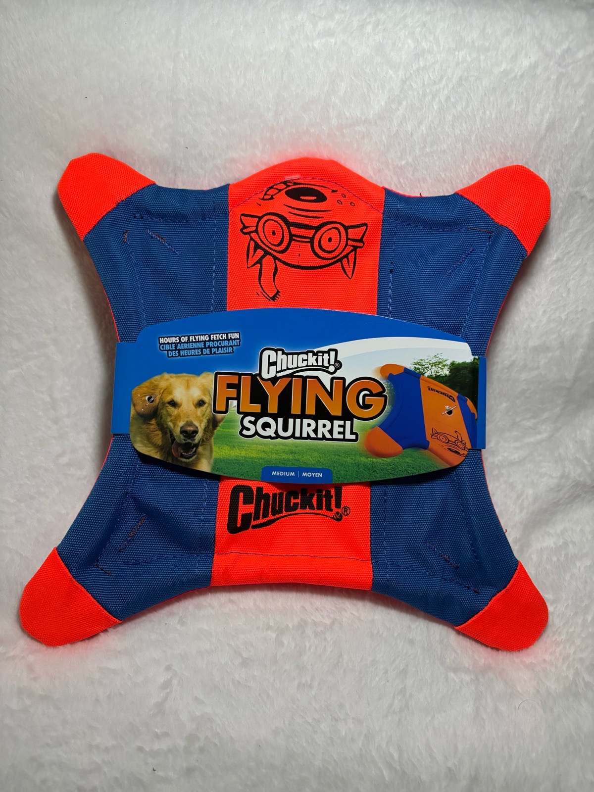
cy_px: 396
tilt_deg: -34.1
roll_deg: -0.9
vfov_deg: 67.3
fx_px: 595
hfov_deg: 53.1
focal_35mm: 26
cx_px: 297
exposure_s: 1/60
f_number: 1.6
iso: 320
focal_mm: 5.96
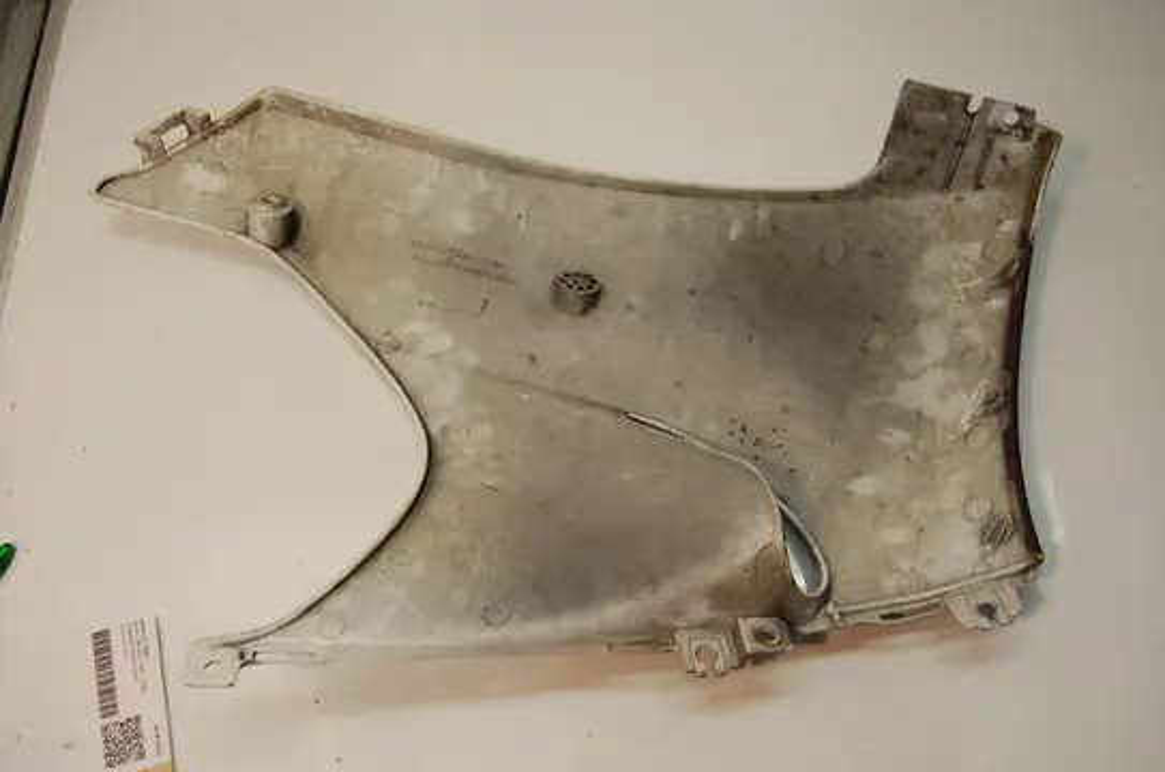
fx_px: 921
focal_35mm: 28
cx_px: 582
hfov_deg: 64.6
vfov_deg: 45.5
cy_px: 386
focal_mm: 19
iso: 400
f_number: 5
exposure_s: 1/100
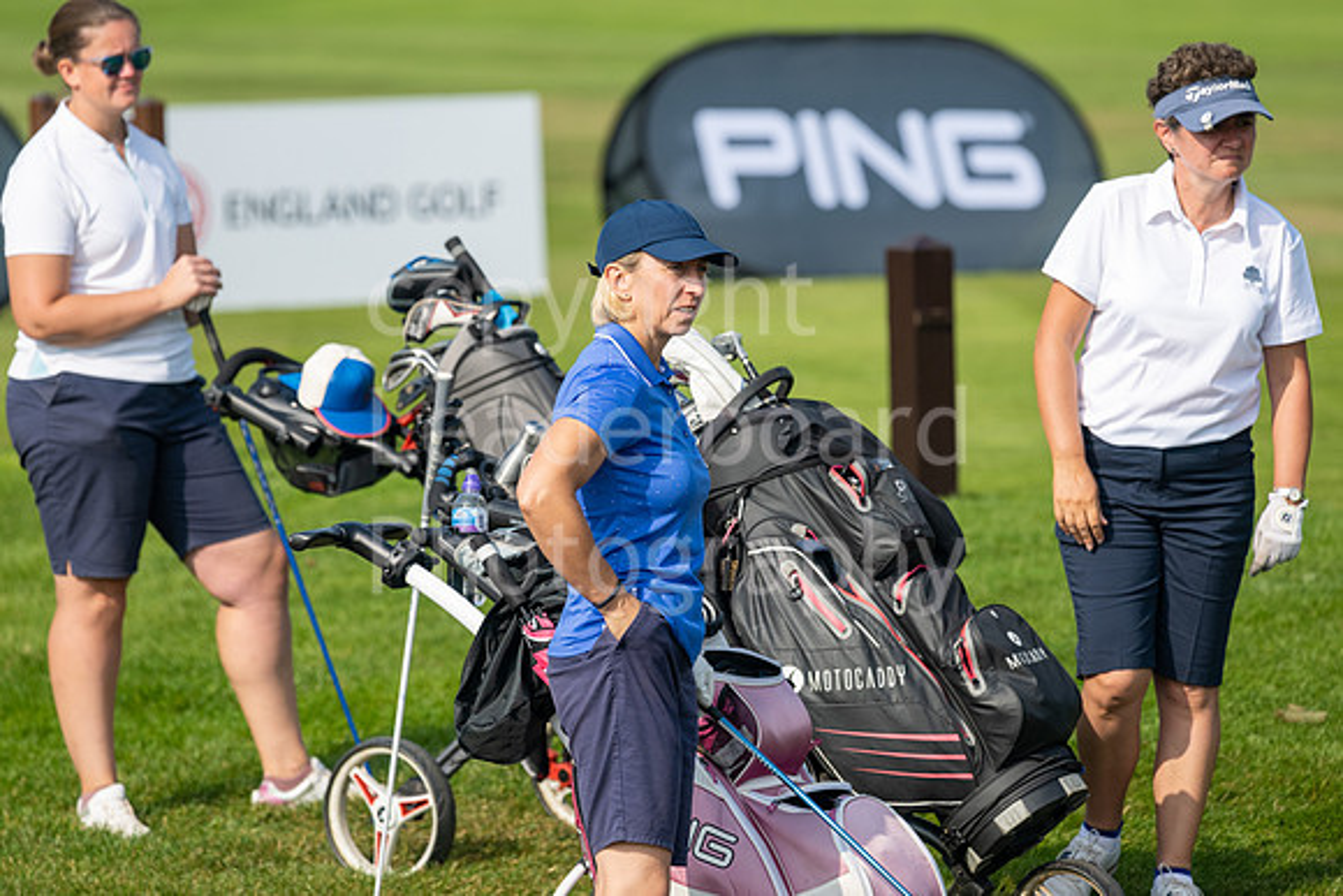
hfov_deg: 6.1
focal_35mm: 339
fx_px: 12646
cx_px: 668
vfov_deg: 4.1
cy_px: 400
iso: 200
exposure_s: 1/1000
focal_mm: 300
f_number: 5.6
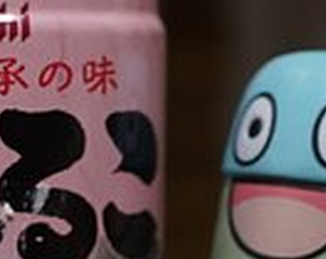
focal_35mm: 164
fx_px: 1579
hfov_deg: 11.6
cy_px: 237
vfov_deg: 9.3
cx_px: -15
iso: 1600
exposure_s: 1/60
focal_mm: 30
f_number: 4
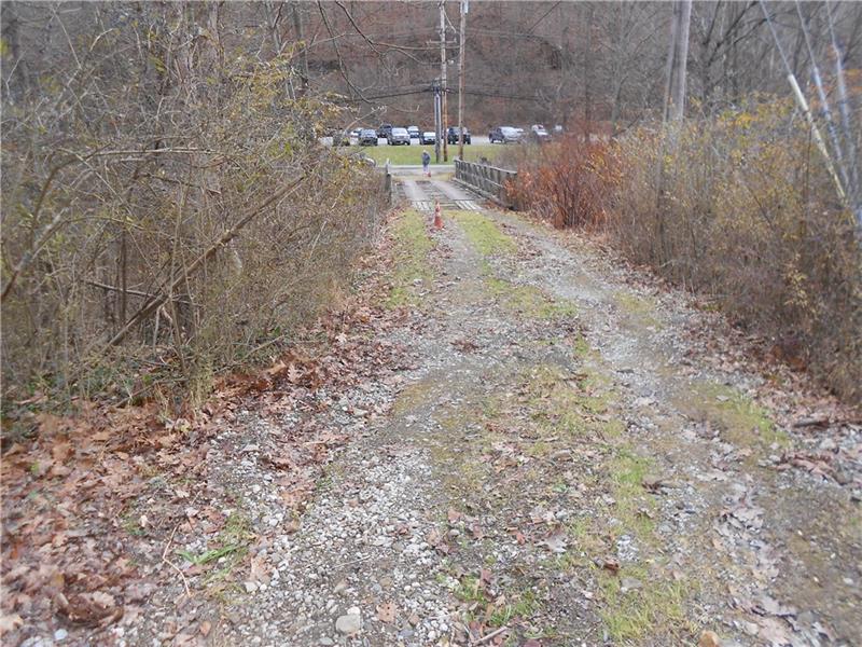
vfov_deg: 48.2
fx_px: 722
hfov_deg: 61.7
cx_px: 431
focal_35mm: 29
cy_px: 324
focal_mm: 5.1
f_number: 3.4
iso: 80
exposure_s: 1/60
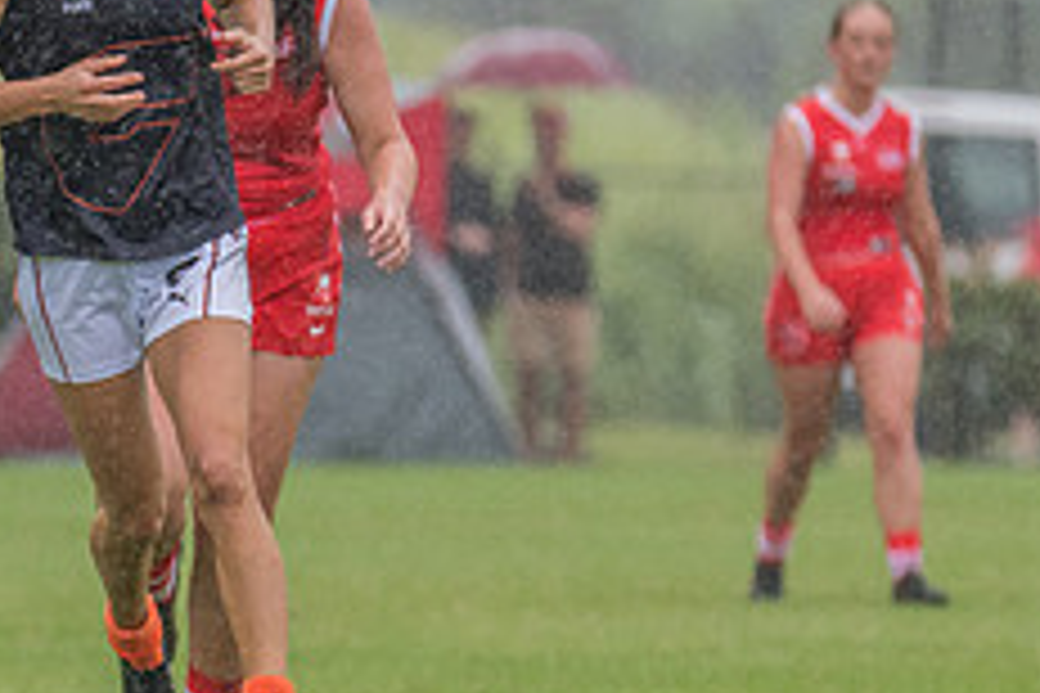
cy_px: 377
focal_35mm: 1036
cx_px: -162
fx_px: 29927
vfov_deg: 1.3
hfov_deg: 2.0
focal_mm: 360
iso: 1250
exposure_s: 1/1600
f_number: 6
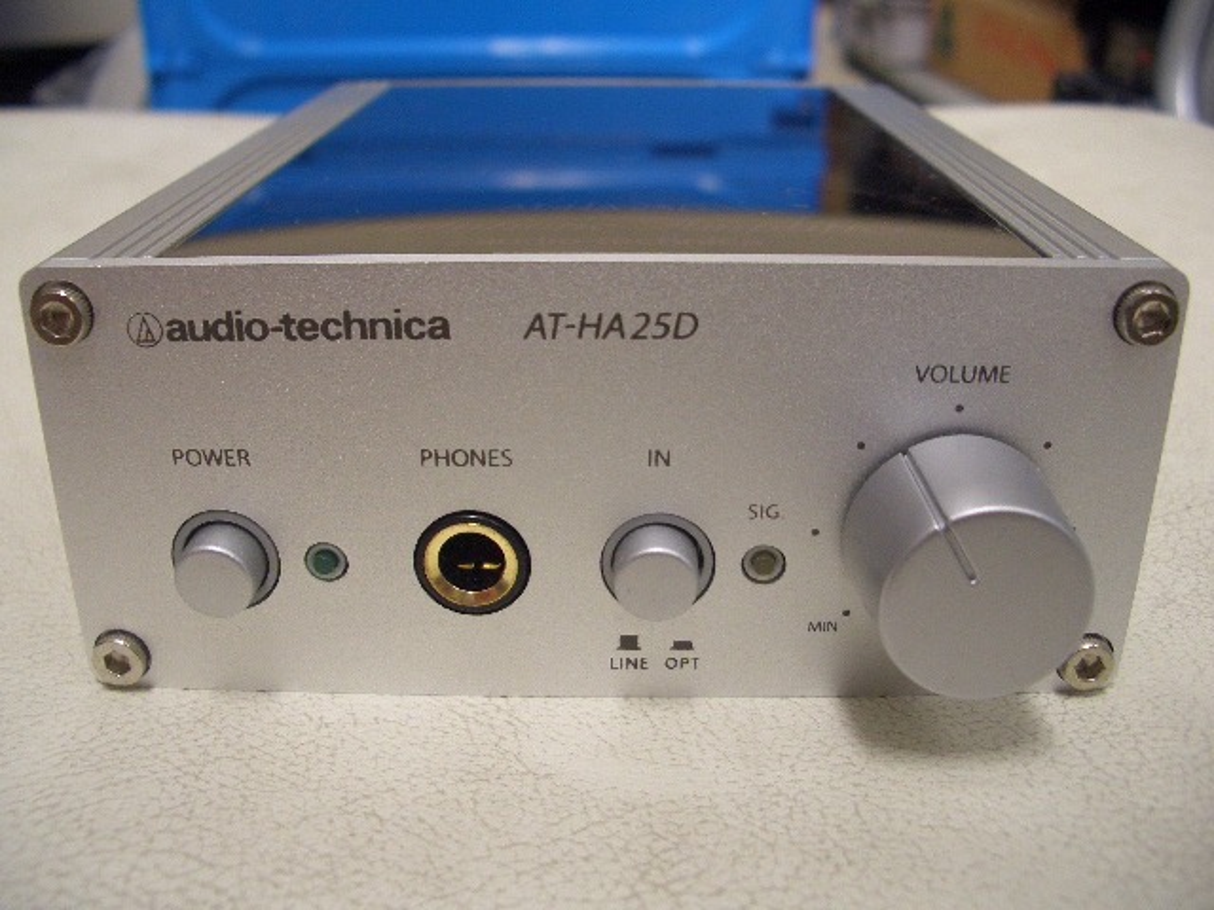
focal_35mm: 35
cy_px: 455
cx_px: 607
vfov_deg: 40.7
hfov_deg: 52.6
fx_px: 1227
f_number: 2.6
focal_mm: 5.8
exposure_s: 1/15
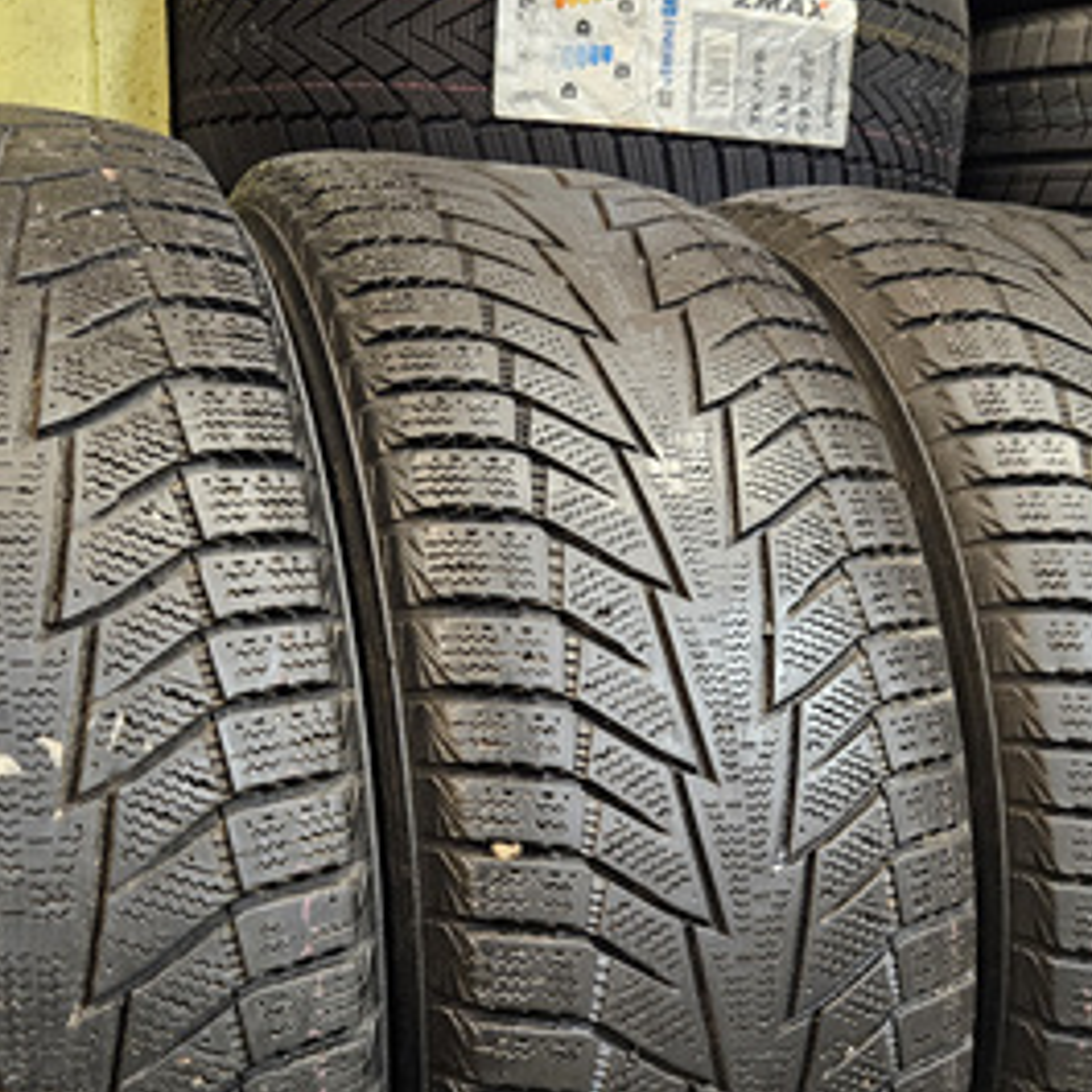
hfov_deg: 36.7
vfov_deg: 35.8
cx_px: 639
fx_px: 1642
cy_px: 837
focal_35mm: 46
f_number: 1.8
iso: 800
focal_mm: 5.4
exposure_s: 1/25
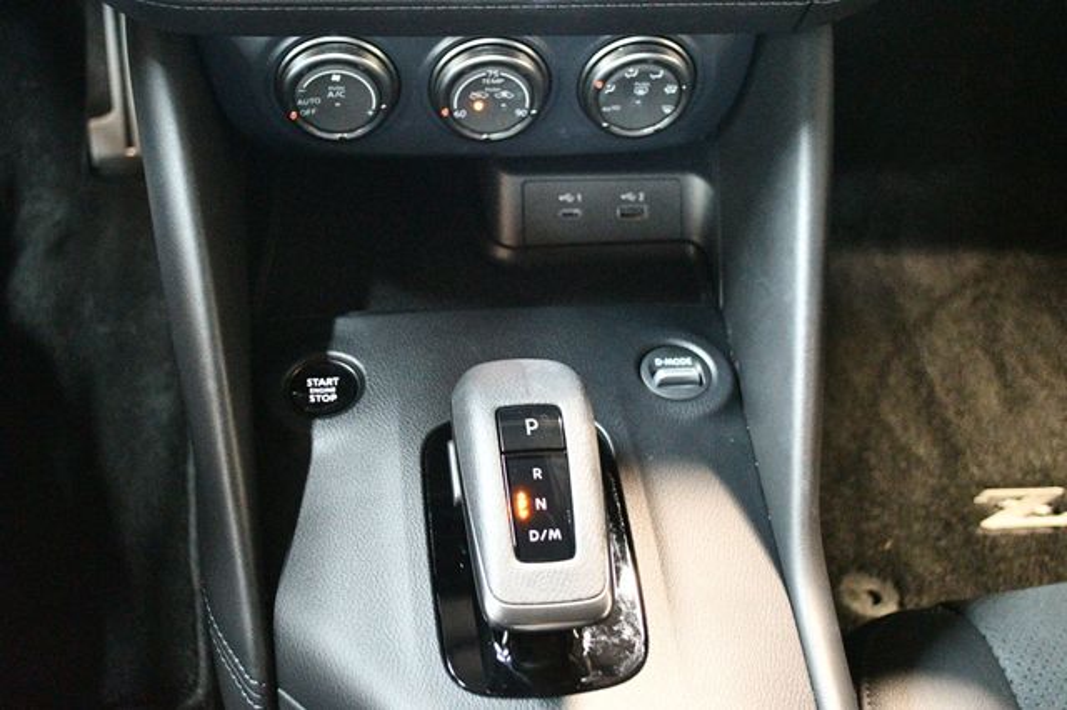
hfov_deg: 46.4
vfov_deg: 31.9
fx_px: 1244
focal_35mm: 42
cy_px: 355
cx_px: 534
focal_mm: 28
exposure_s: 1/13
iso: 12800
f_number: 4.5
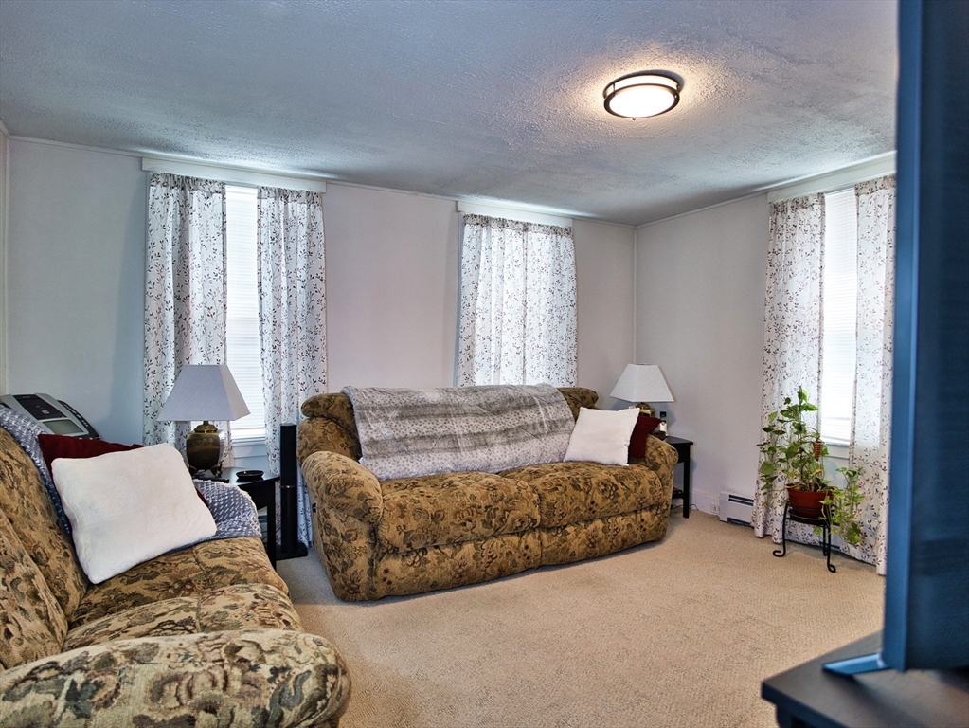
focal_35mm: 20
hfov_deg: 81.7
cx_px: 484
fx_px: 560
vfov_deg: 66.0
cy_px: 364
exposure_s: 1/80
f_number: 1.7
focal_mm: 10
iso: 100
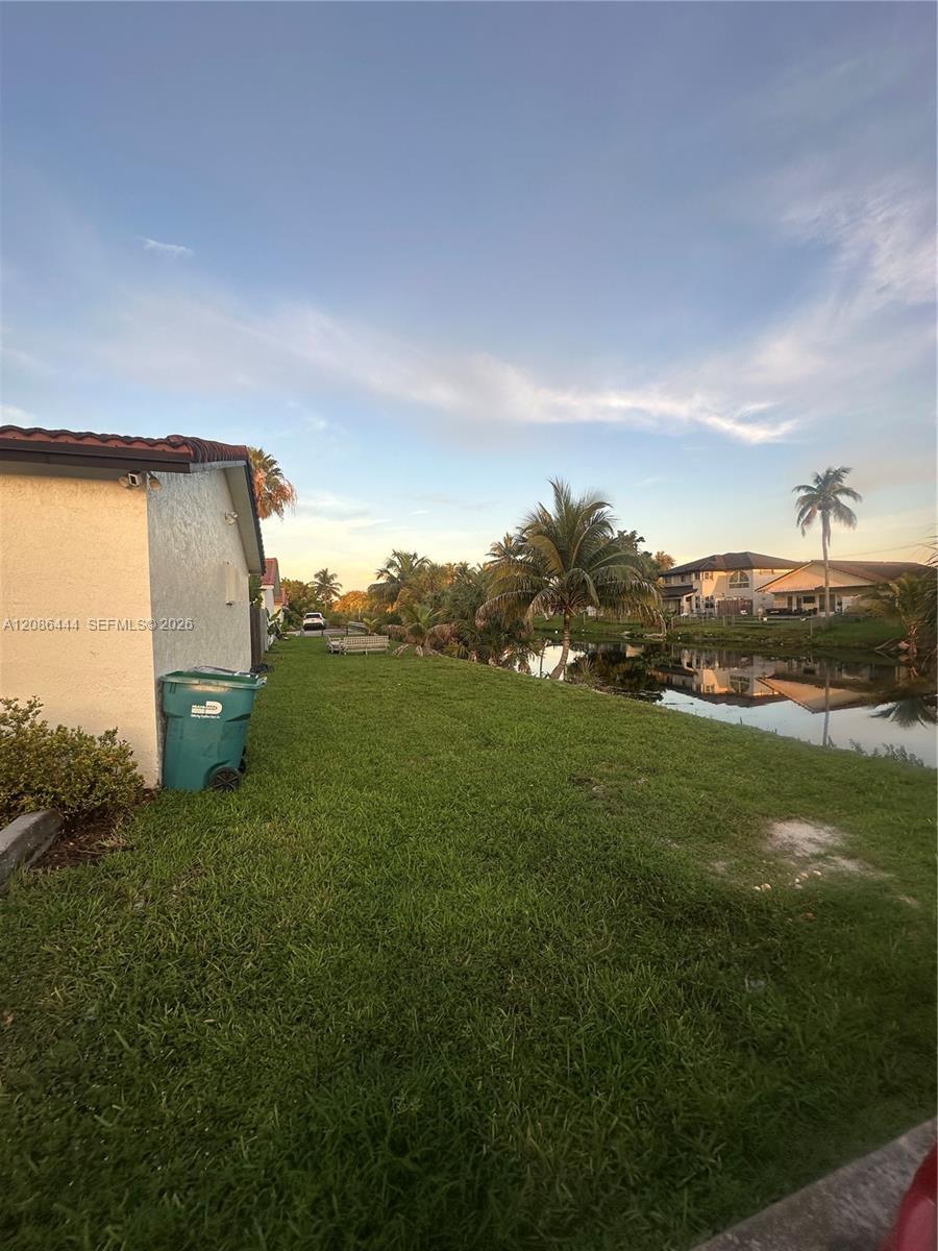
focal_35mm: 14
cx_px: 469
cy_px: 626
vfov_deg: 102.1
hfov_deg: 85.7
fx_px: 506
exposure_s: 1/159
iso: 40
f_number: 2.2
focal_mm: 2.22
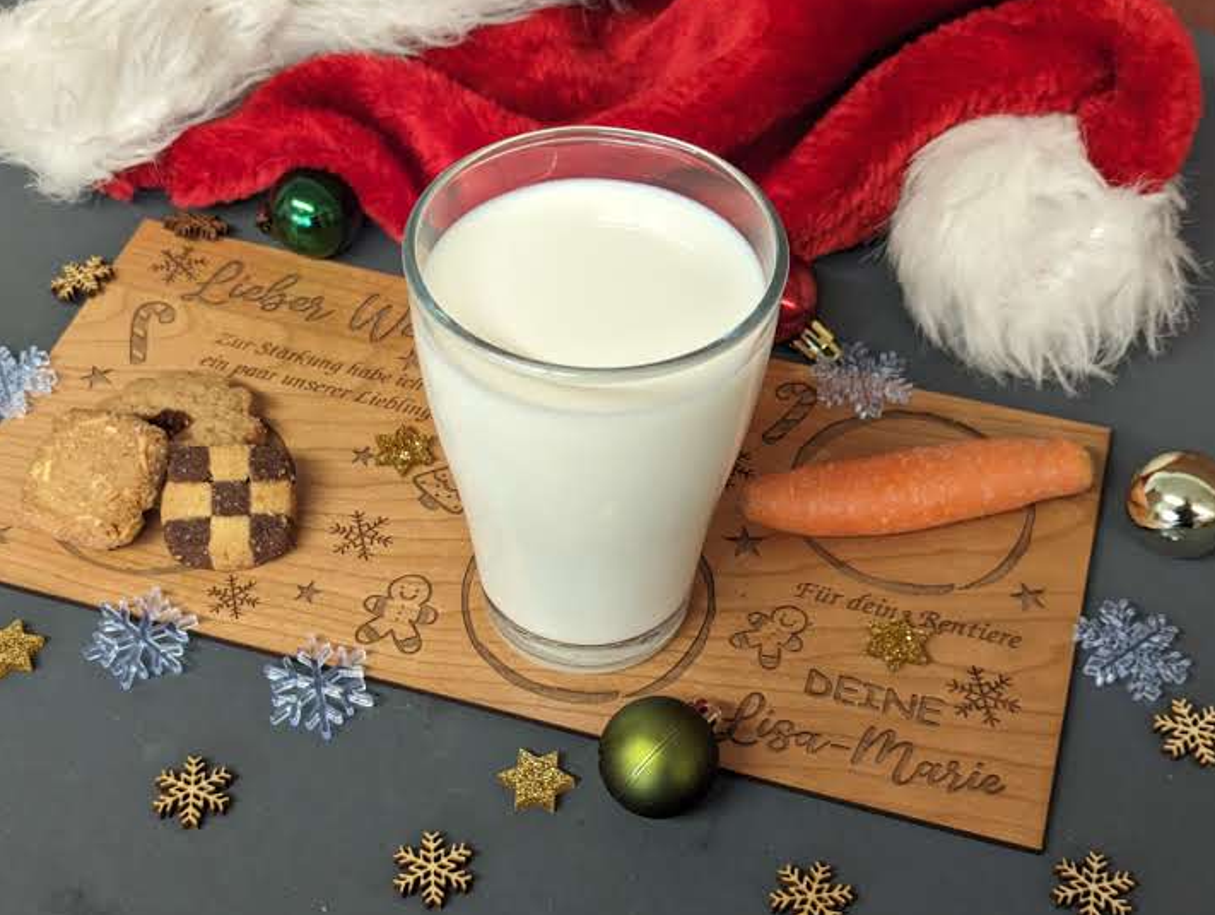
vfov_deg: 27.1
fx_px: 1898
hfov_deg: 35.5
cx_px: 571
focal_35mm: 54
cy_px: 496
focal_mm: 6.81
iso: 212
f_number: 1.85
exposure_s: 1/50
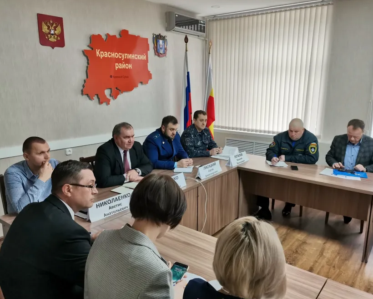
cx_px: 199
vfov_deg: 51.5
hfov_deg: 62.2
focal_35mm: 28
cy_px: 150
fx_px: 309
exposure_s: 1/100
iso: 250
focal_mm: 4.75
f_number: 1.8
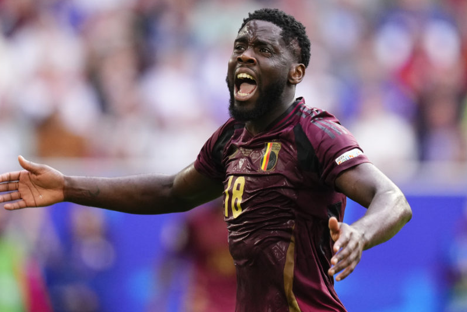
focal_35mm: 512
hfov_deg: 4.0
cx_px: 169
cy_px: 156
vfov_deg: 2.7
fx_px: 6644
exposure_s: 1/2000
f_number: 2.8
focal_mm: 400
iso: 2000
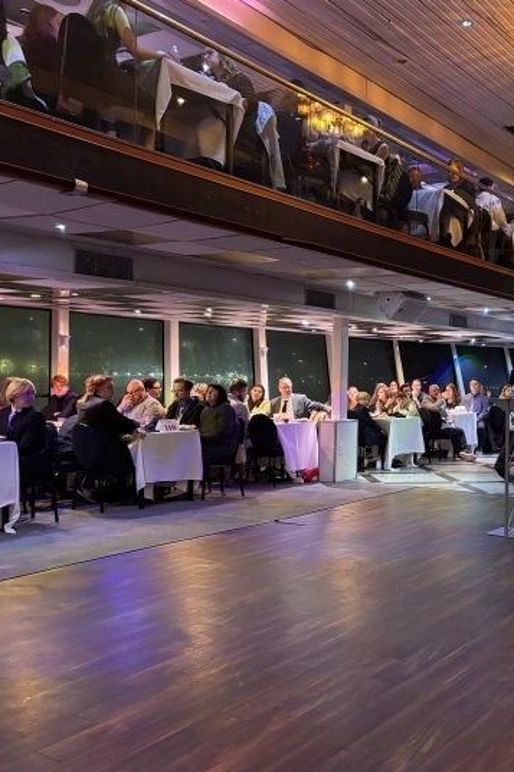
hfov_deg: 34.7
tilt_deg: -0.6
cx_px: 420
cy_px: 380
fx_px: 793
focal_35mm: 37
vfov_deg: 51.9
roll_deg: -2.1
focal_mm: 5.96
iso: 640
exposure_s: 1/30
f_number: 1.6
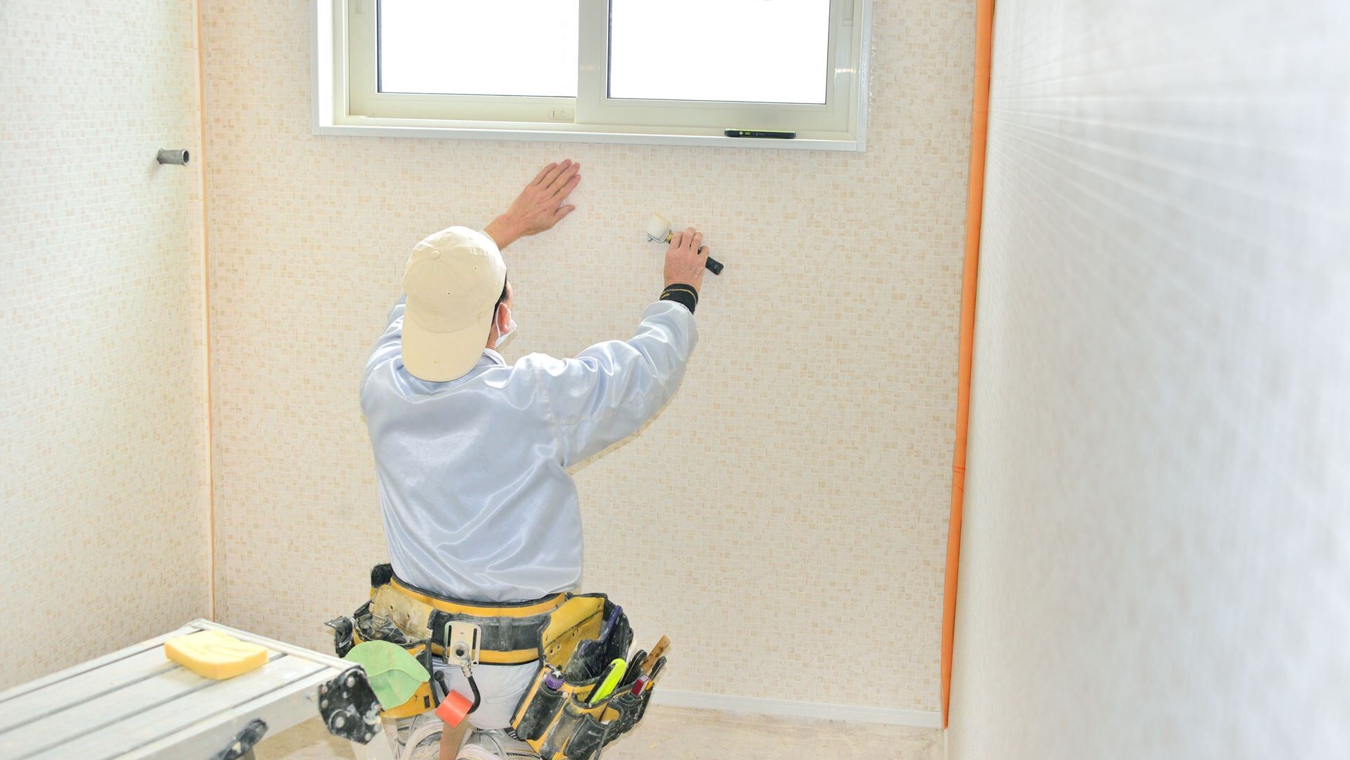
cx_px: 675
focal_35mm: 42
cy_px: 379
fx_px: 1504
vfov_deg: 28.4
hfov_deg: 48.4
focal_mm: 40
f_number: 5
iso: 800
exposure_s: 1/200
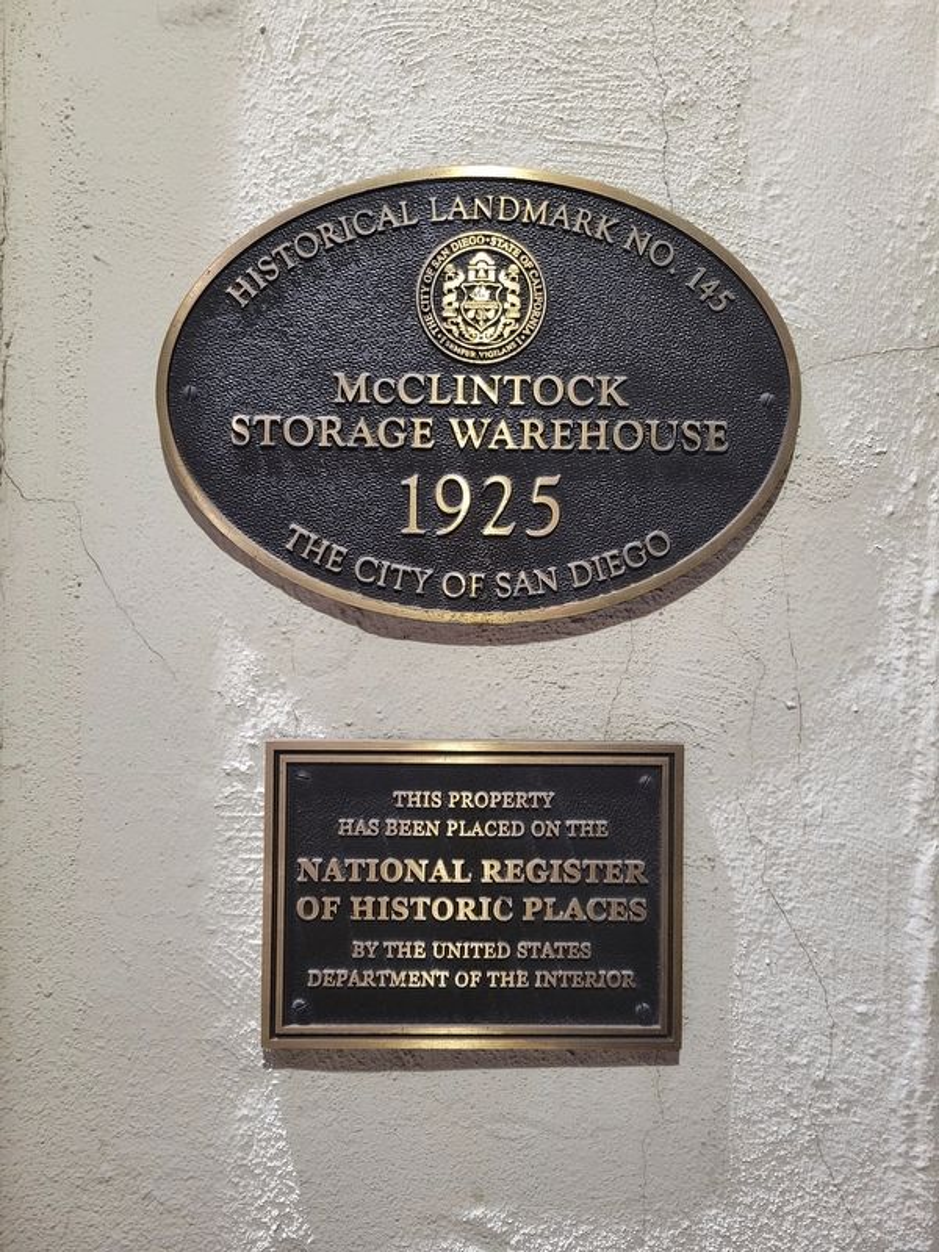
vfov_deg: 67.3
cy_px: 626
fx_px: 940
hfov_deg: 53.1
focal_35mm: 26
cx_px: 470
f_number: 1.8
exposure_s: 1/40
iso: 400
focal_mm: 5.4
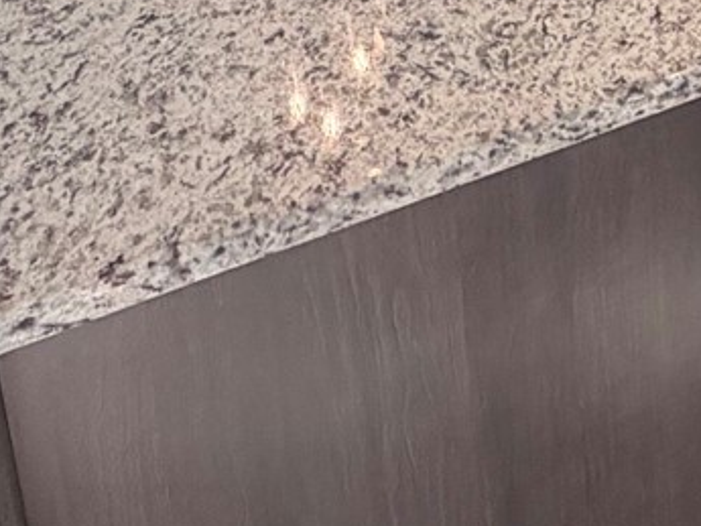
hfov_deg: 21.8
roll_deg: -0.1
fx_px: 1681
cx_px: 837
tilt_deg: -14.6
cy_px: -713
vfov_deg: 13.4
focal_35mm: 83
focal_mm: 2.22
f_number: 2.2
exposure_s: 1/120
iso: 125
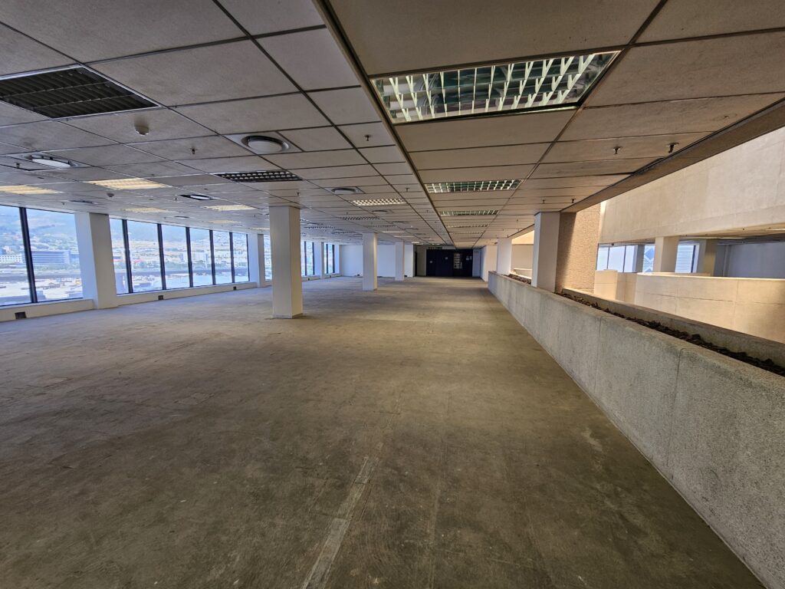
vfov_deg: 89.9
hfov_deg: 106.2
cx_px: 392
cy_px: 294
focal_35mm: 13
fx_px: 295
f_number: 2.2
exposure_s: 1/50
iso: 50
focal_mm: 2.2
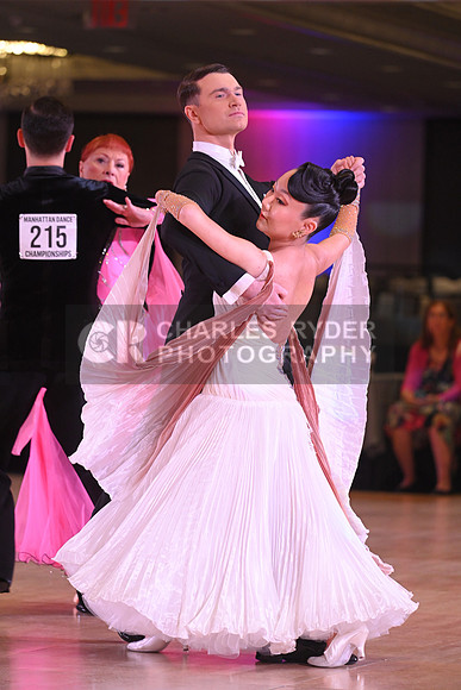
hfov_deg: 6.9
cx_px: 230
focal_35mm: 200
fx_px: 3839
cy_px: 345
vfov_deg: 10.3
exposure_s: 1/320
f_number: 5
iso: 2500
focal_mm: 200
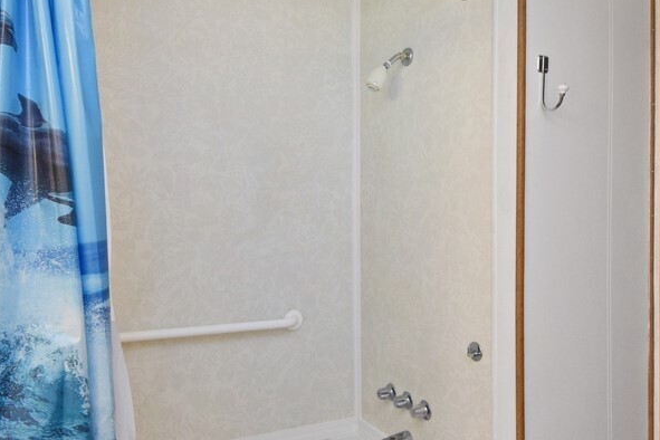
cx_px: 302
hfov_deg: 69.3
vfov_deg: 48.5
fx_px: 477
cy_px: 303
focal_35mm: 26
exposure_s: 1/100
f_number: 5
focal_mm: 10
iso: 800
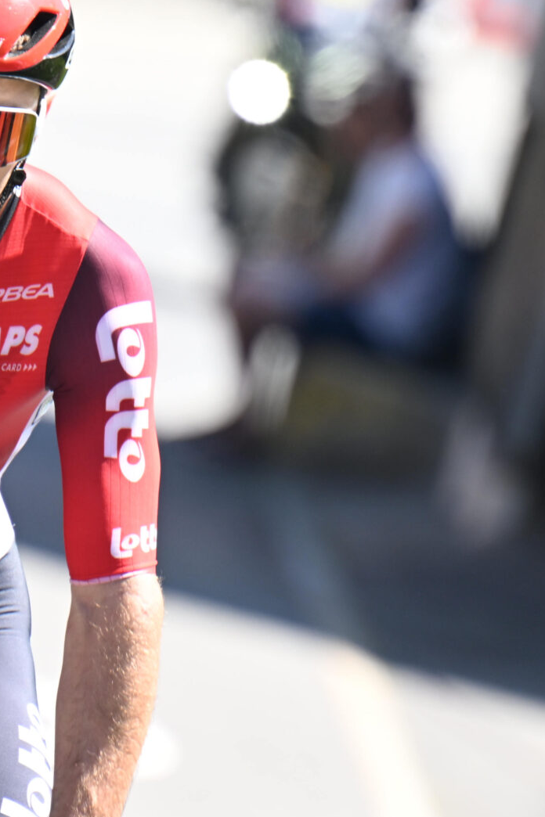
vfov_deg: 2.1
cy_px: 445
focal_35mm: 981
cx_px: 14
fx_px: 22275
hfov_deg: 1.4
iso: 400
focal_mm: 400
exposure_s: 1/500
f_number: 5.6
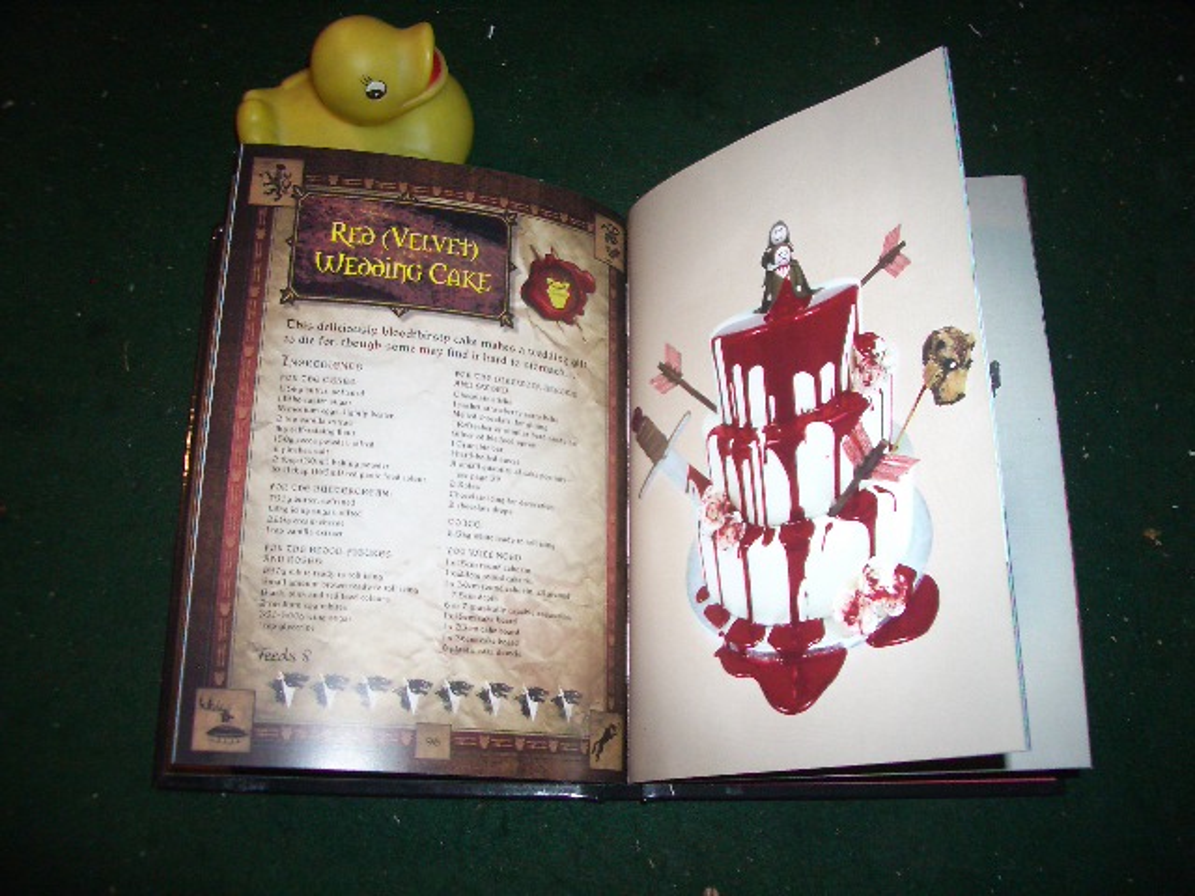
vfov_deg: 40.7
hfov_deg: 52.6
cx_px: 598
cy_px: 448
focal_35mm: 35
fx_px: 1208
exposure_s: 1/60
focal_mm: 5.8
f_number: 2.6
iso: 200
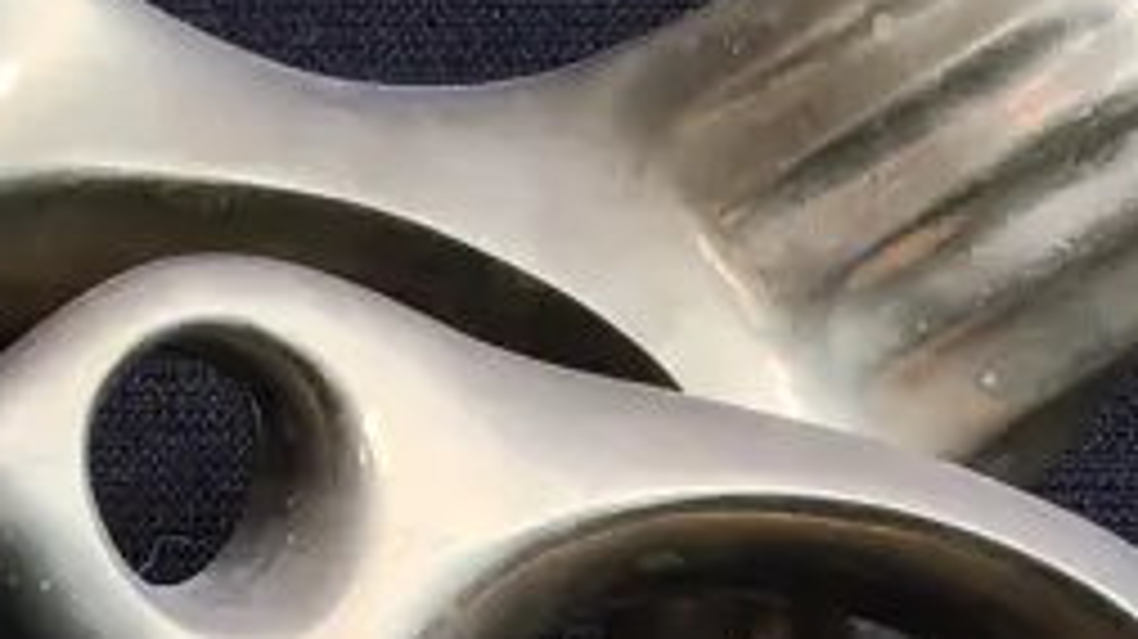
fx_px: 3589
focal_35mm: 119
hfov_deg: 17.9
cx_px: 828
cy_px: 1062
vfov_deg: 9.8
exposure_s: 1/100
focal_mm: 2.87
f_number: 2
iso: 64
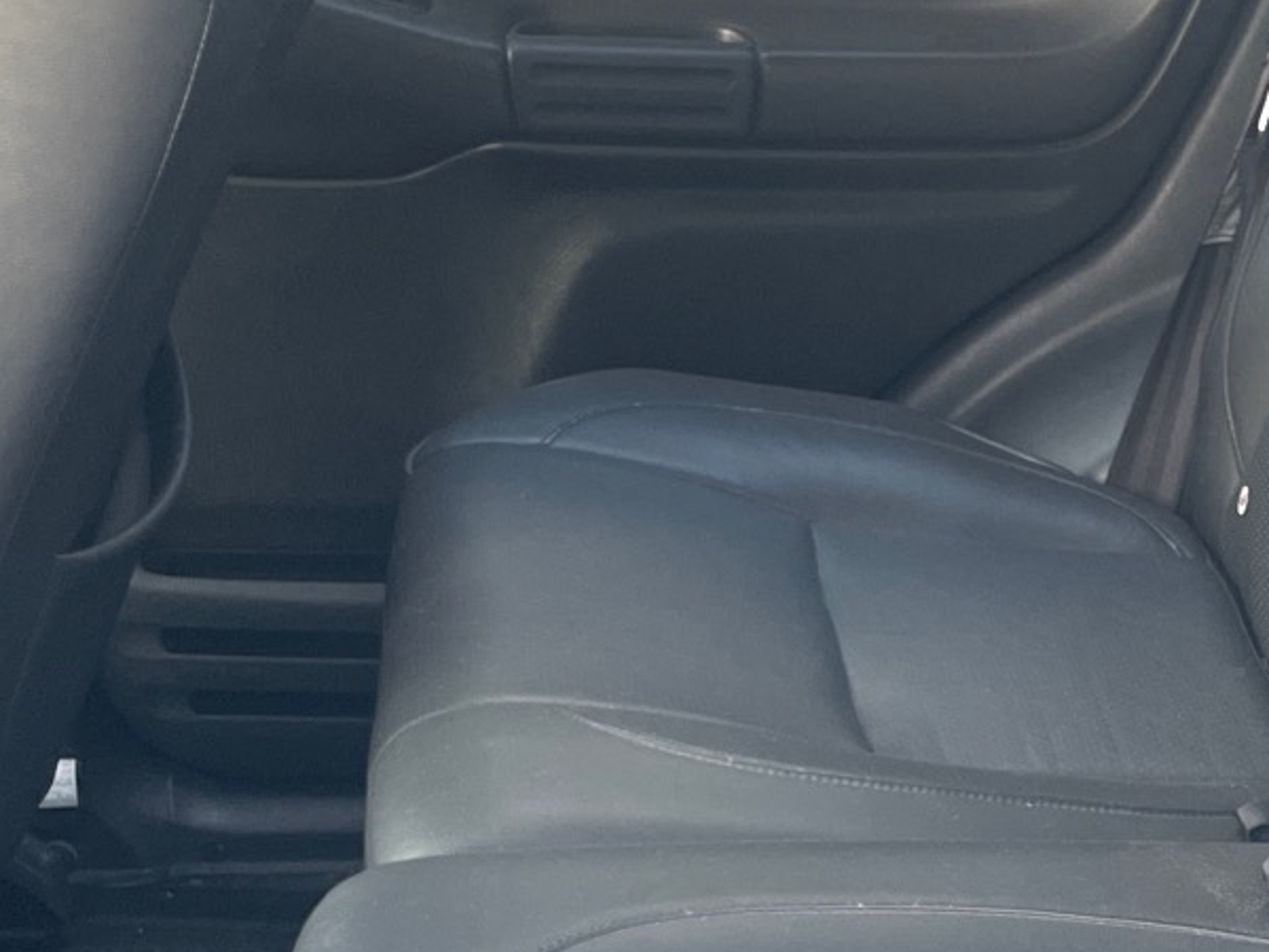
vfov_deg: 18.7
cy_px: 783
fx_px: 2859
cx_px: 1138
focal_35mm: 78
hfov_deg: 24.3
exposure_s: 1/83
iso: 125
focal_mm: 4.2
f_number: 1.6
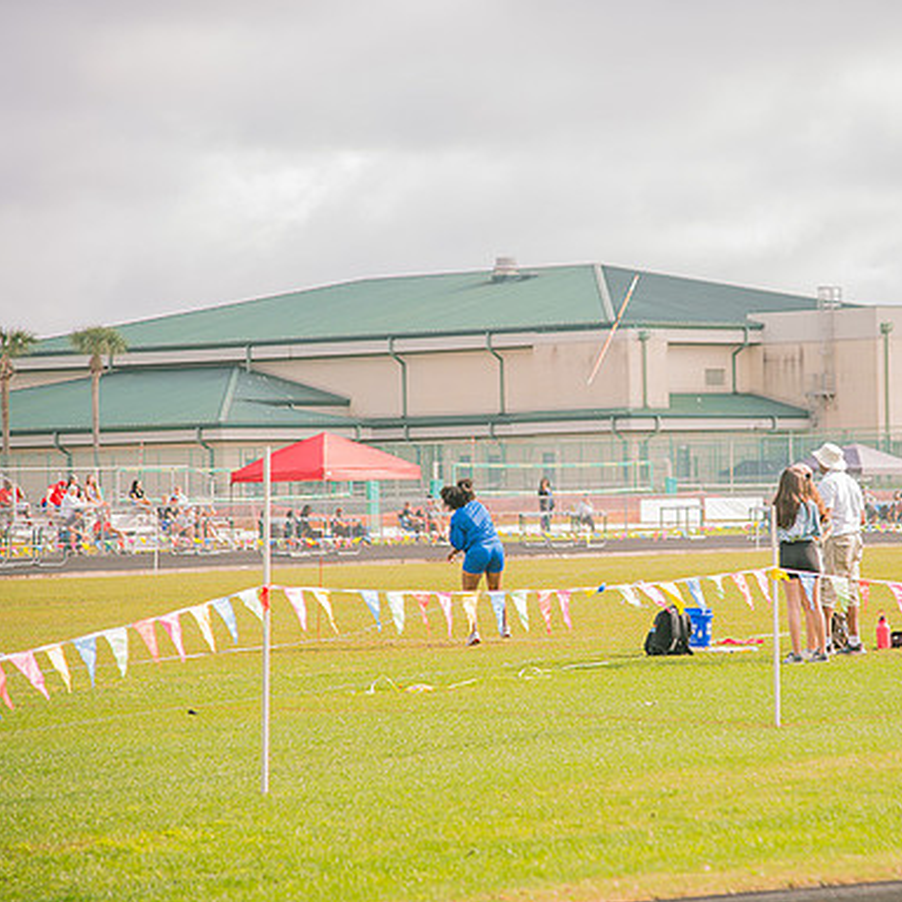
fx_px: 4540
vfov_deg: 11.3
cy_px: 451
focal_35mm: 154
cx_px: 618
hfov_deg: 11.3
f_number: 4
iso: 200
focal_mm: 120
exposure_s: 1/200
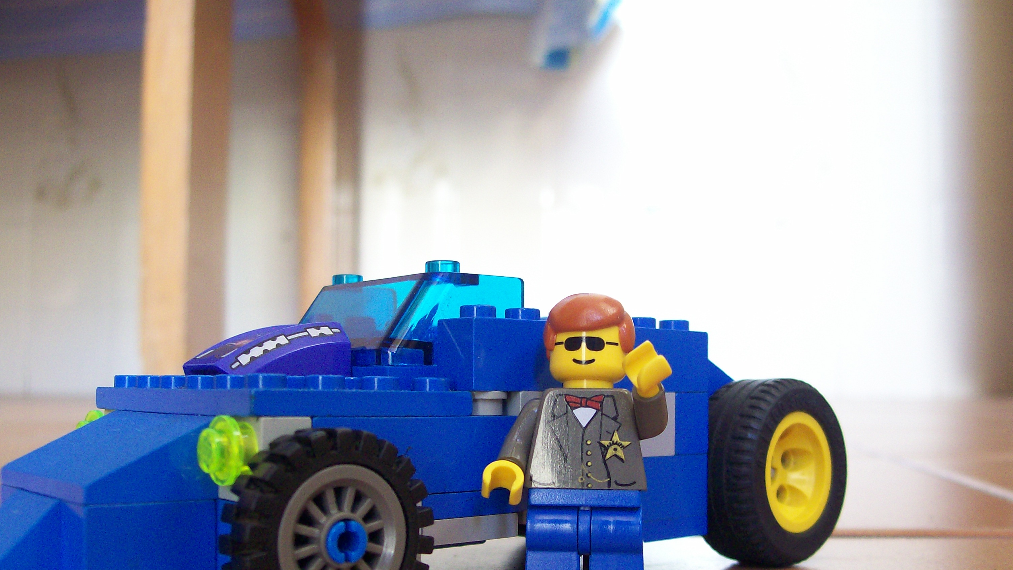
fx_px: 1074
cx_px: 502
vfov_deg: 29.5
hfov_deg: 50.5
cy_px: 384
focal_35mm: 40
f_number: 2.7
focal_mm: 6
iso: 160
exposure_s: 1/17.7
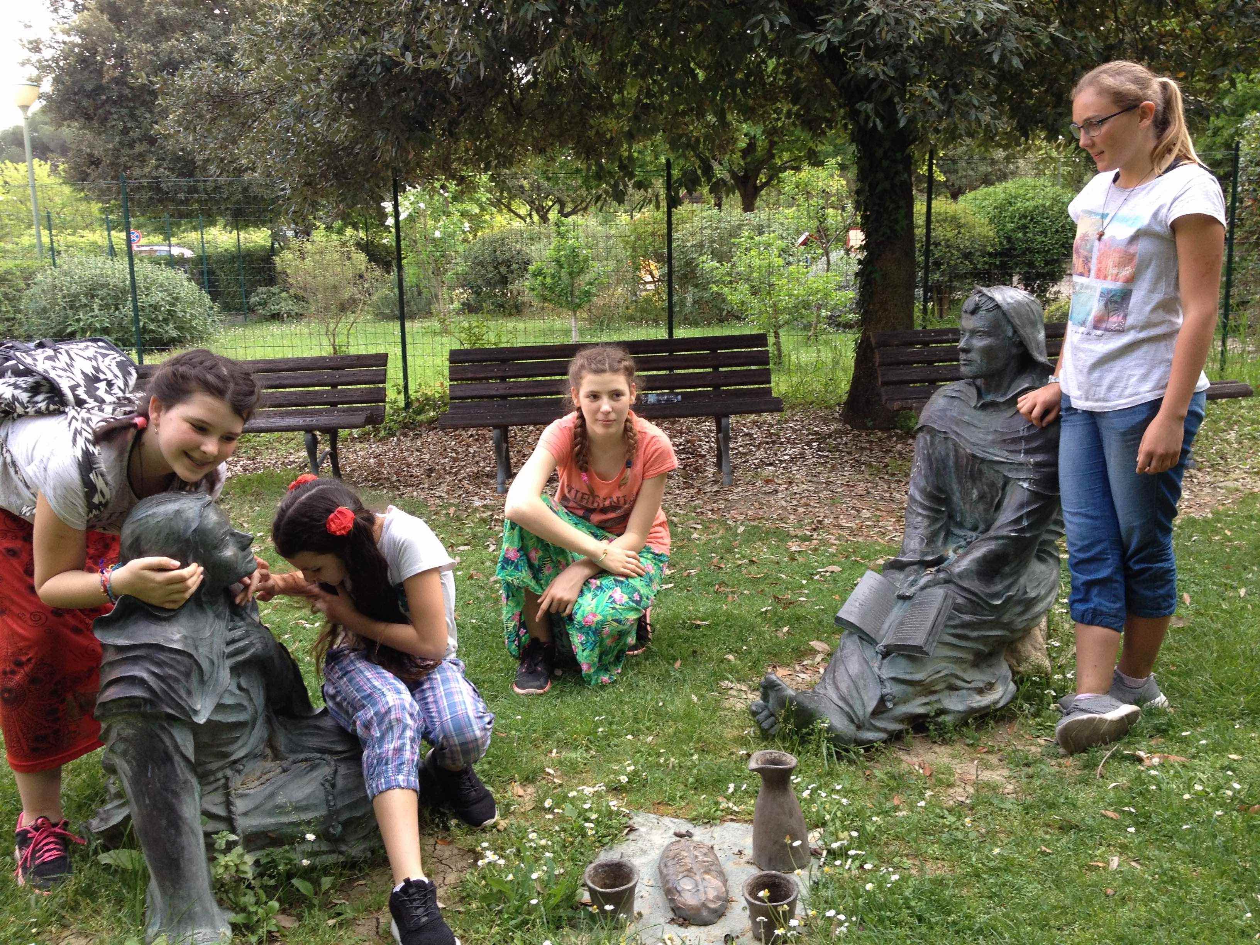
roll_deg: +1.5
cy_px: 472
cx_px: 630
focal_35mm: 35
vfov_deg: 40.7
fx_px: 1274
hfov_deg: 52.6
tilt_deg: -10.6
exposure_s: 1/60
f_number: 2.4
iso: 50
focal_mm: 4.28
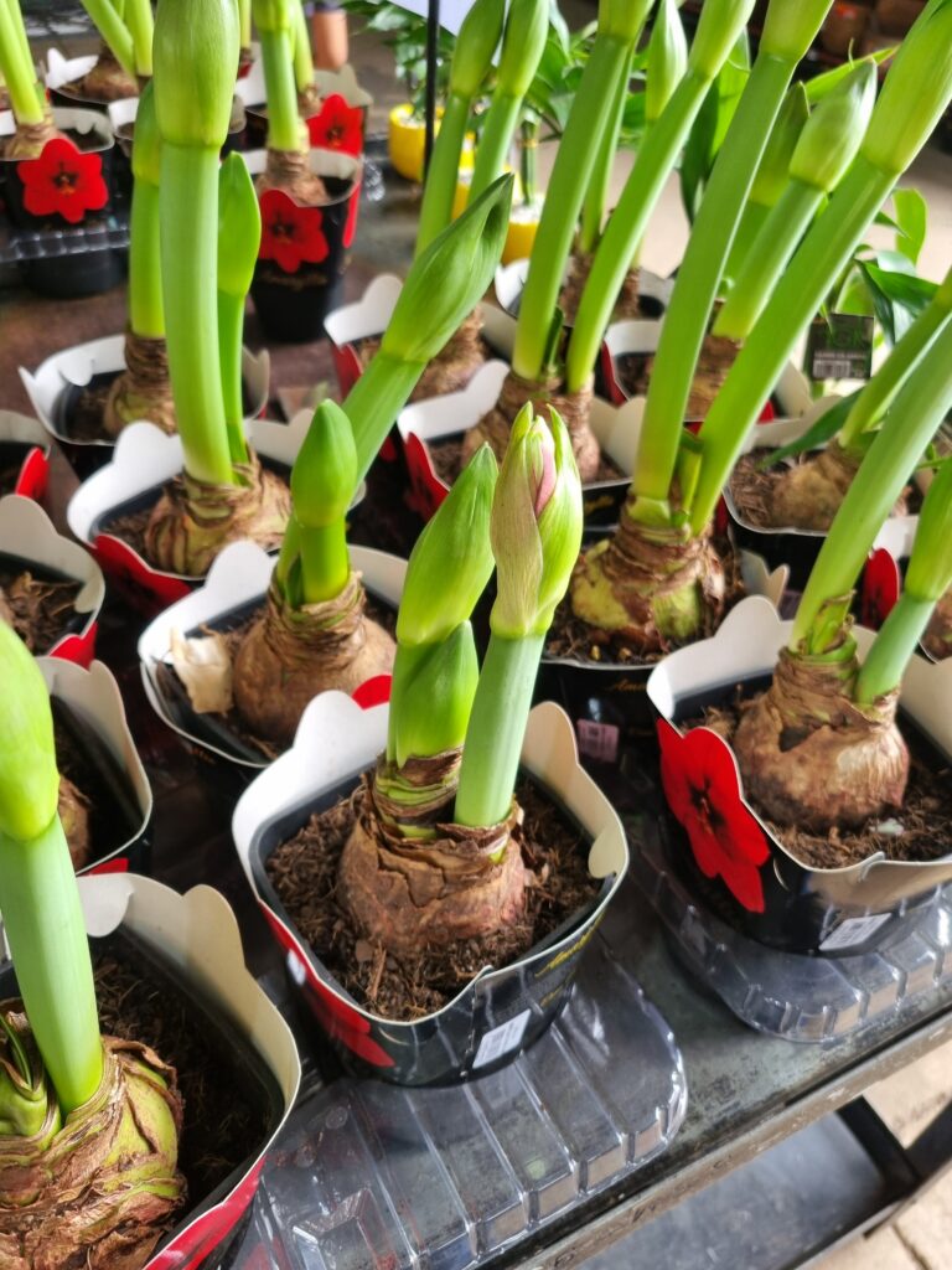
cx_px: 476
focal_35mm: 26
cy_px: 635
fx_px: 953
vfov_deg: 67.3
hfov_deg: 53.1
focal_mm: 5.4
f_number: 1.8
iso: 160
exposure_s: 1/120
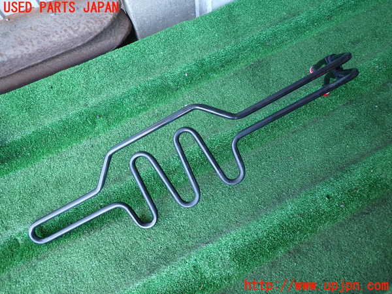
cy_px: 147
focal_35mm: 25
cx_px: 196
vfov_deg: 54.9
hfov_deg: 69.4
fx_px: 283
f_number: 2
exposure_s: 1/60
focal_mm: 4.5
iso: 100
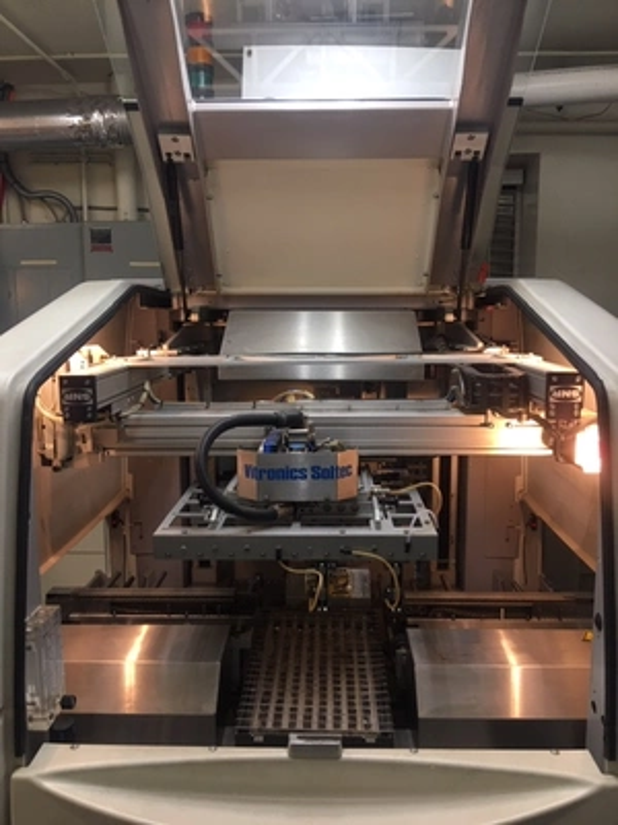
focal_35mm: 29
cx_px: 309
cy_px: 412
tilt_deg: -7.3
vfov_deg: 61.7
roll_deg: +0.4
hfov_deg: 48.2
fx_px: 690
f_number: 2.2
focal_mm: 4.15
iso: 32
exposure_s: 1/15
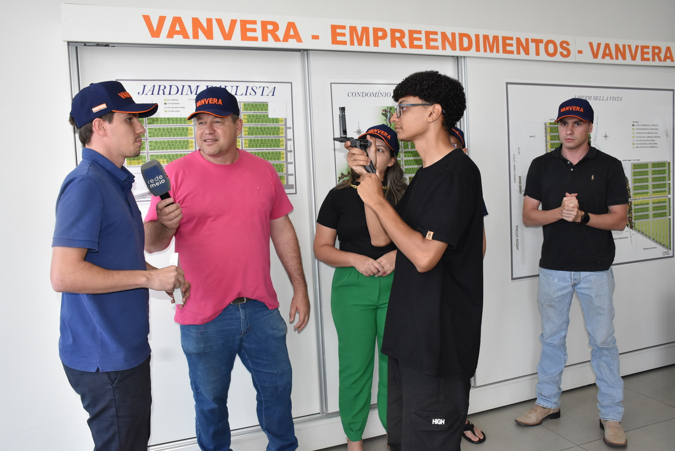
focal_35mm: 30
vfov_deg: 43.7
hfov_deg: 61.9
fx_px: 563
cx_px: 338
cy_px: 226
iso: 1600
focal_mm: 20
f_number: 5.6
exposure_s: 1/250
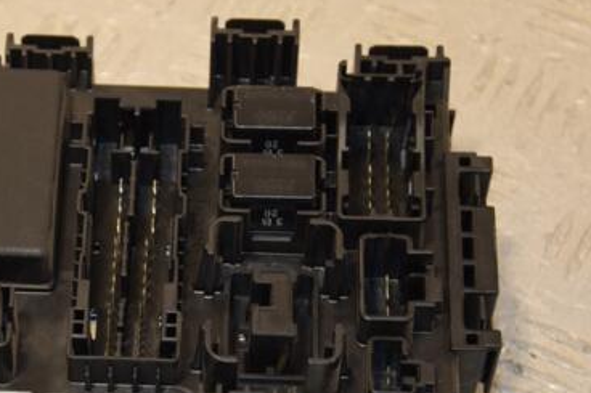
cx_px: 149
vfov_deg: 9.6
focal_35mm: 142
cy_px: 278
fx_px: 2330
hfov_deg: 14.4
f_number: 5
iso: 800
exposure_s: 1/200
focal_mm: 58
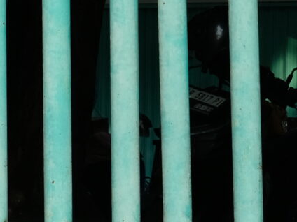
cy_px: 69
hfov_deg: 4.9
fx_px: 3389
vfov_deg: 3.8
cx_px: -471
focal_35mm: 395
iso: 400
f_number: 10
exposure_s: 1/350
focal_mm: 45
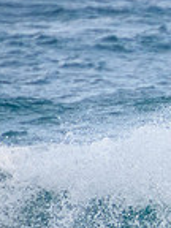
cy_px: 121
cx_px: 453
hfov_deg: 0.6
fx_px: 15643
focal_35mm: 2375
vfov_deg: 0.8
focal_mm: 400
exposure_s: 1/1600
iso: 800
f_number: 5.6
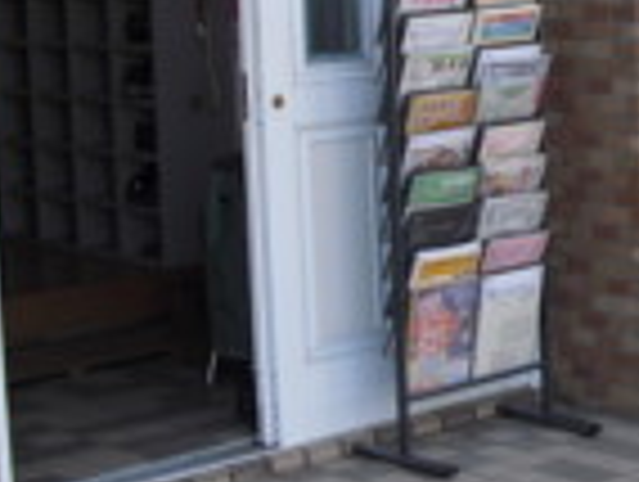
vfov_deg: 12.9
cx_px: 752
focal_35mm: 114
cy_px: -9
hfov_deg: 16.6
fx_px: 2108
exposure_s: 1/200
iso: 100
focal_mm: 6.3
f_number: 3.1
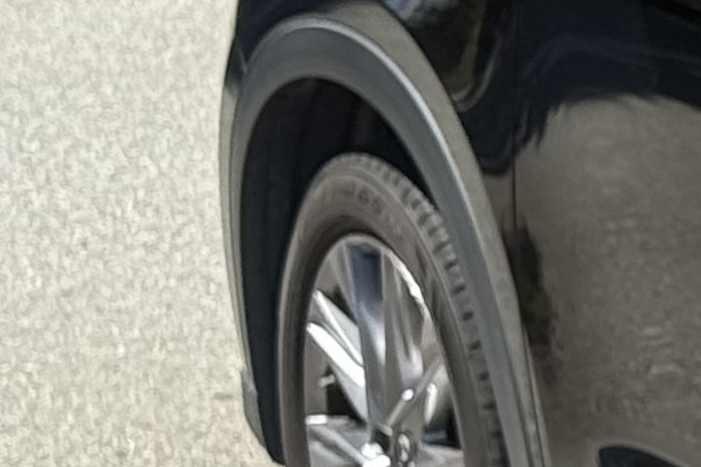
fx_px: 5550
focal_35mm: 285
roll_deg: +0.1
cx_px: 1985
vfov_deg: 4.8
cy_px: 371
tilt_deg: -12.6
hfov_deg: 6.7
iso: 100
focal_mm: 6.76
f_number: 1.78
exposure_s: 1/2208
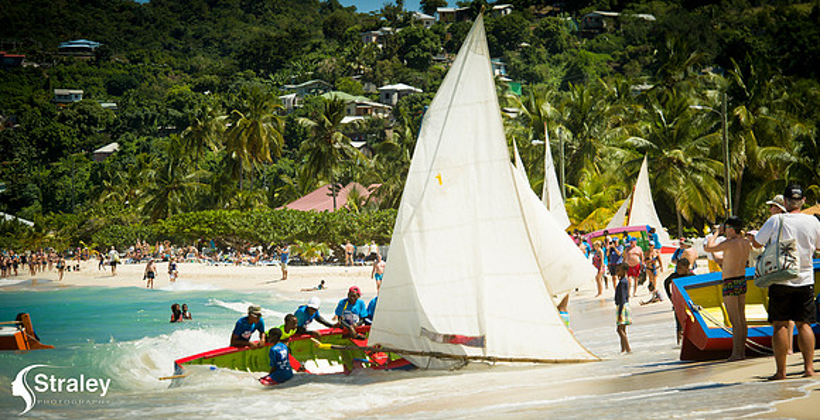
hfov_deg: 14.2
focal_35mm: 155
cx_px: 410
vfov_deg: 7.3
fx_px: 3301
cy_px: 273
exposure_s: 1/640
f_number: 8
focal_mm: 145
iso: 100
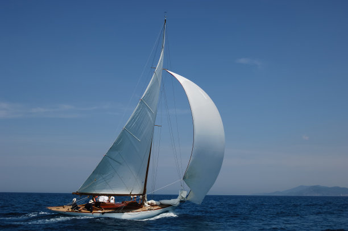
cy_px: 116
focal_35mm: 51
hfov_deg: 38.9
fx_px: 492
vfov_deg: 26.4
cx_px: 174
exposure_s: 1/1000
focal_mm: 34
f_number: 5
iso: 100
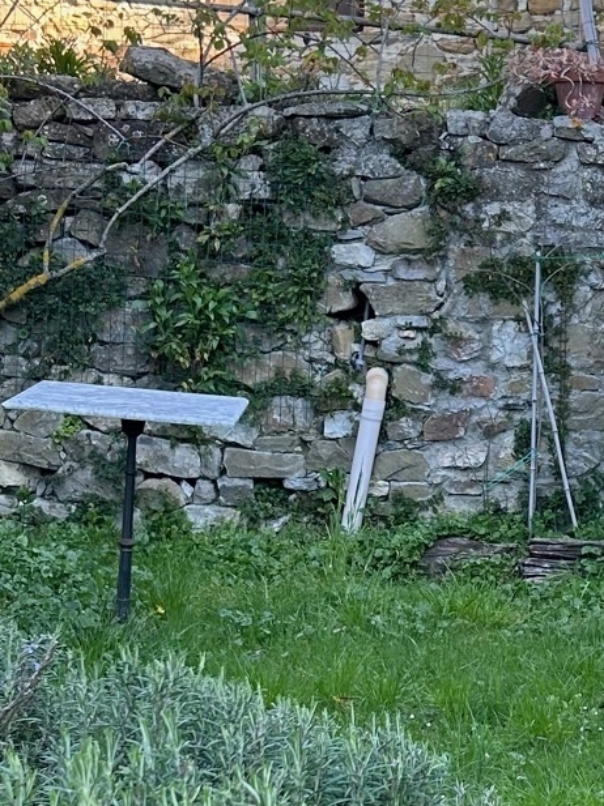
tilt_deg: -5.7
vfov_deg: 23.0
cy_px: 524
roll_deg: -1.0
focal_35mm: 85
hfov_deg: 17.2
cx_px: 477
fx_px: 1980
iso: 50
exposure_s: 1/303
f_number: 1.5
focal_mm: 5.7
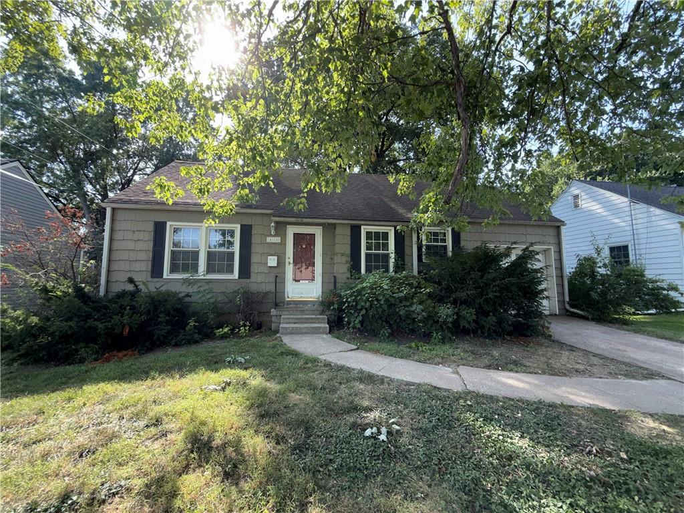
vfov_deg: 85.7
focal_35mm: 14
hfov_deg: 102.1
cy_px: 256
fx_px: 277
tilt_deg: +4.7
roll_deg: -0.5
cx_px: 342
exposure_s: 1/127
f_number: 2.2
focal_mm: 2.22
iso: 16
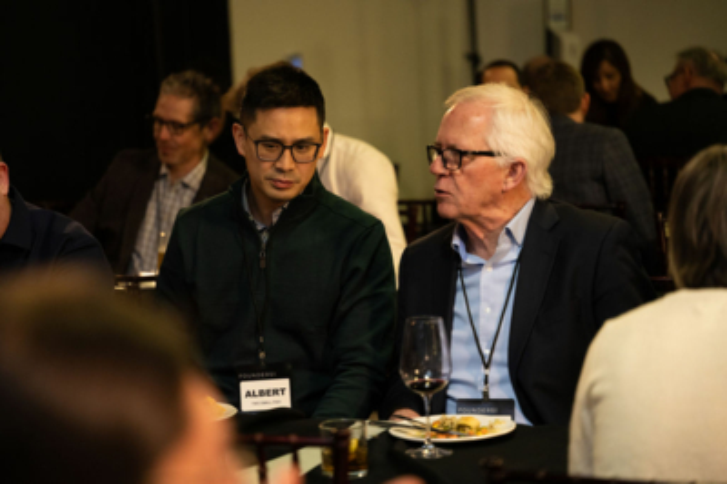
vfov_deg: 13.0
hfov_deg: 19.5
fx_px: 2119
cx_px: 364
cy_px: 242
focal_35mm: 105
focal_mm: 105
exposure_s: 1/125
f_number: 2.8
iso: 1600
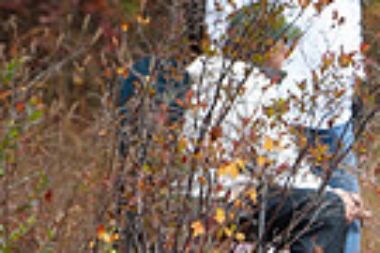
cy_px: 512
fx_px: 9077
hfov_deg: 2.4
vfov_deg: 1.6
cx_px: 645
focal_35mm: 860
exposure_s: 1/1000
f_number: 2.8
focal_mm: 200
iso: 640
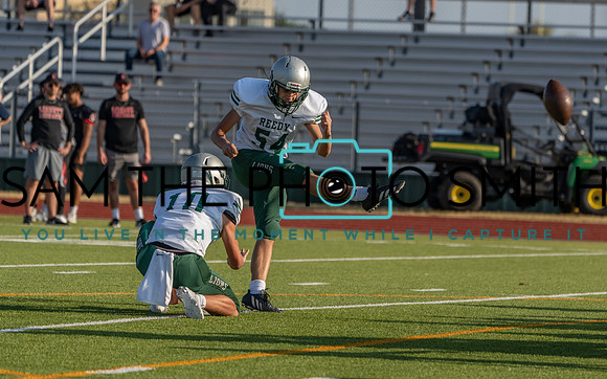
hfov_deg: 6.8
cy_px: 186
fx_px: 5140
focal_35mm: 311
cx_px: 349
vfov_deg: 4.2
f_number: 5.6
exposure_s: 1/1250
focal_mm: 265
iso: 160
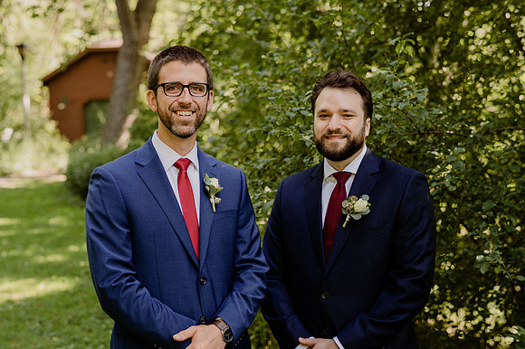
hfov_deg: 34.5
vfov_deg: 23.4
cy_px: 174
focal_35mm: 58
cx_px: 262
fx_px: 845
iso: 160
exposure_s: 1/160
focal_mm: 58
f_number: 3.2
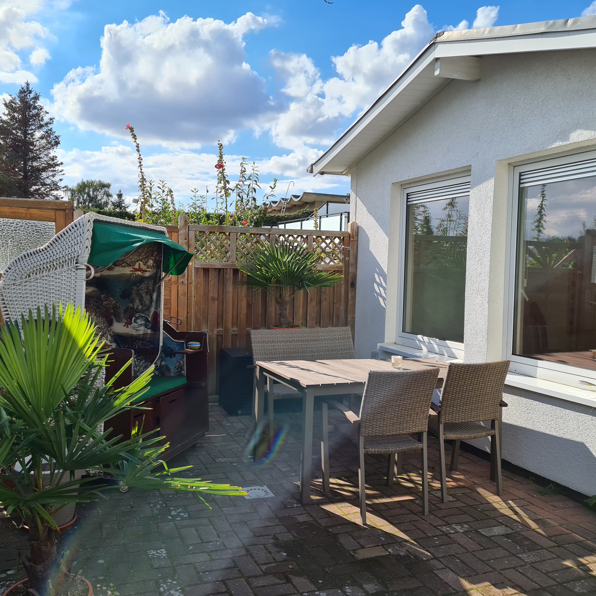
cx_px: 268
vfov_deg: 52.5
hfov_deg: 52.4
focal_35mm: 31
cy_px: 299
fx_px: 604
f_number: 1.8
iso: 50
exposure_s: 1/2328
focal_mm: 5.4
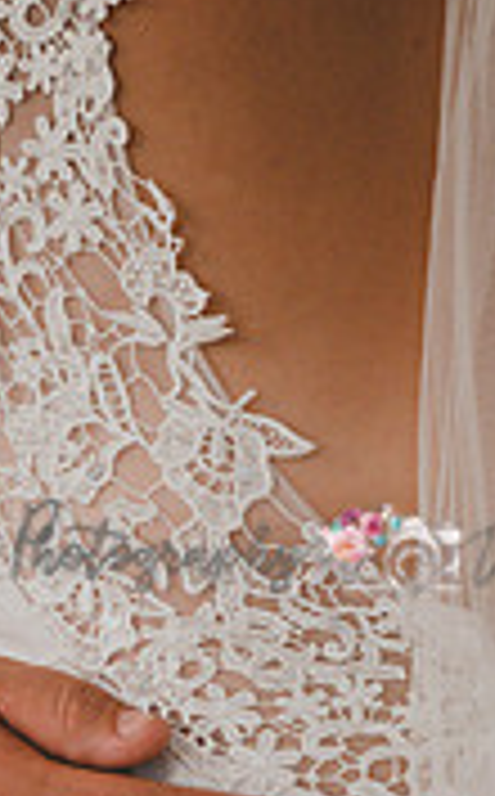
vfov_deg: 4.1
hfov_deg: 2.5
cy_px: 724
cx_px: 142
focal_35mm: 519
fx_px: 11248
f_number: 2.8
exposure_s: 1/200
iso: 3200
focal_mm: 200
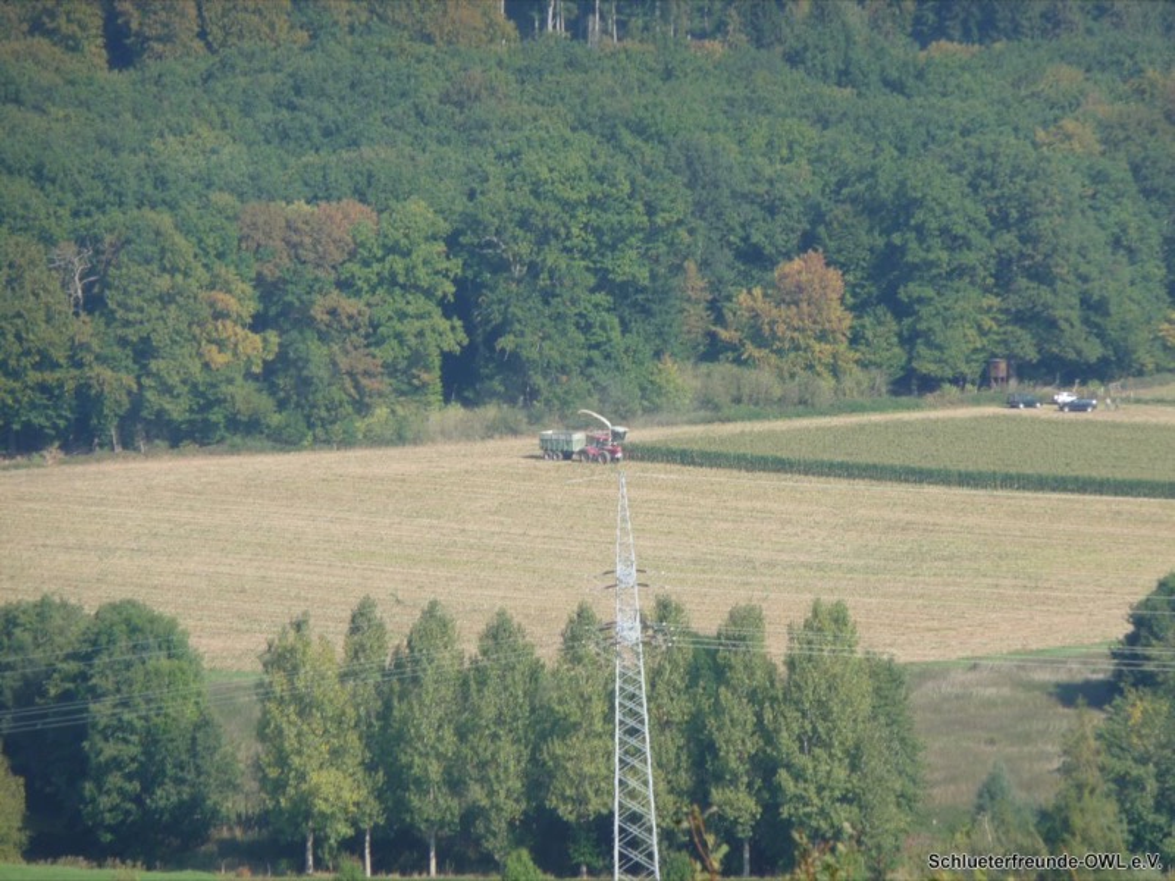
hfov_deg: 7.1
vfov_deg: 5.3
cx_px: 588
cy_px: 440
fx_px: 9504
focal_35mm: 280
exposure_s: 1/320
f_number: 4.9
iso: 100
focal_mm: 47
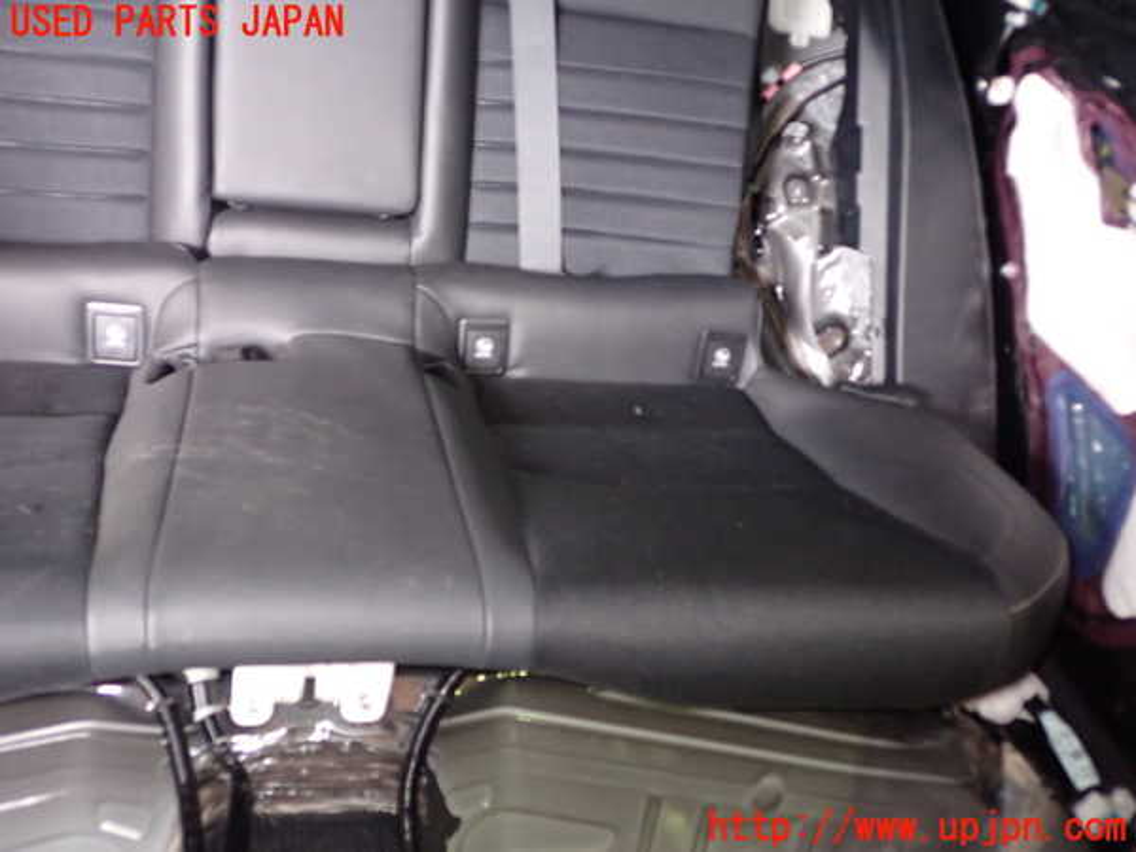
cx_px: 568
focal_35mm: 32
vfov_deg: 44.2
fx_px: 1050
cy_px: 426
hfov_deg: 56.8
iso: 640
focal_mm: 5.79
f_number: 2.4
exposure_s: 1/30
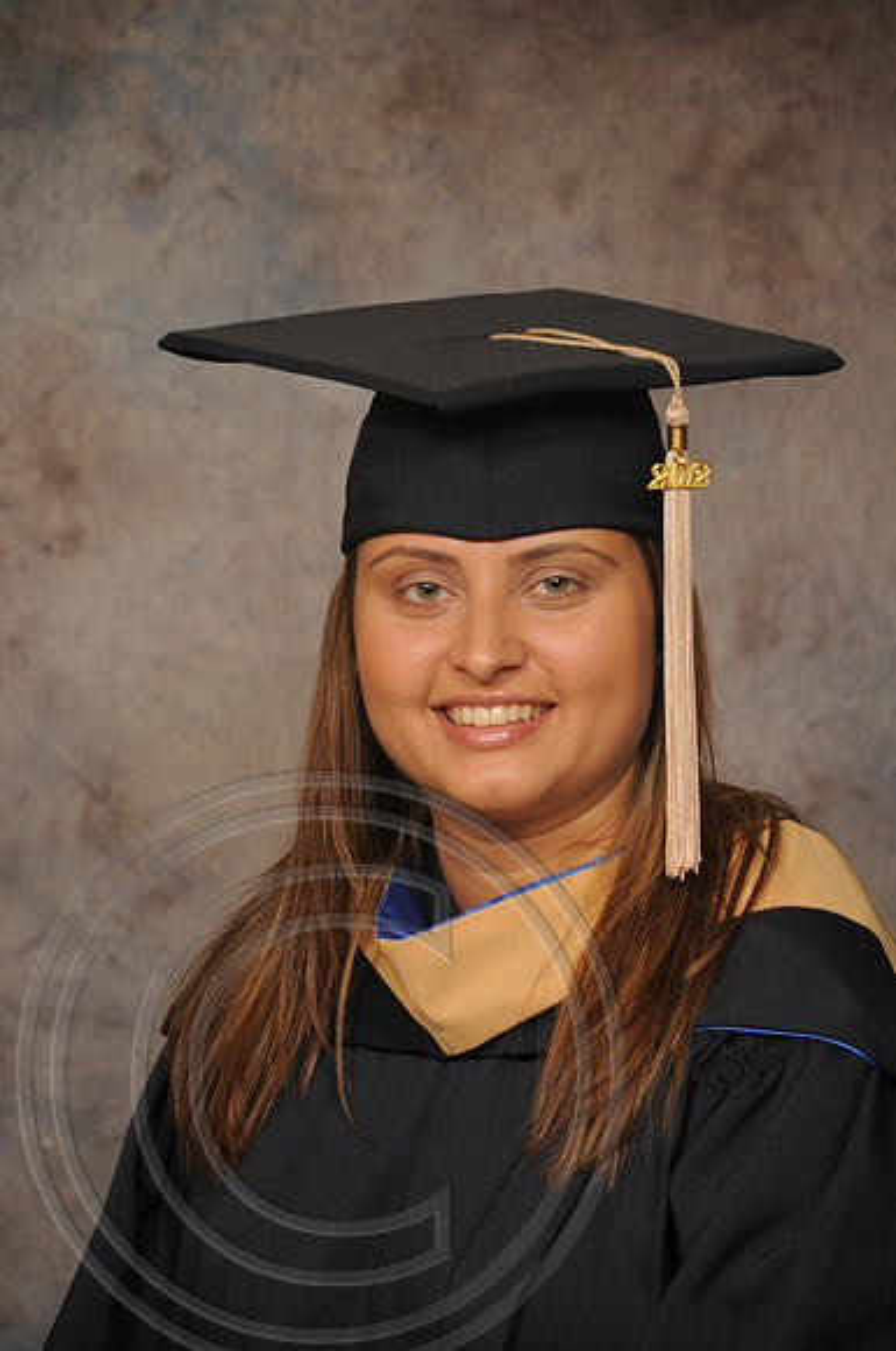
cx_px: 448
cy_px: 676
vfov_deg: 11.4
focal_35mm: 180
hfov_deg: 7.6
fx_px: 6740
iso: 200
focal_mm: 120
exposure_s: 1/60
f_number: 5.6
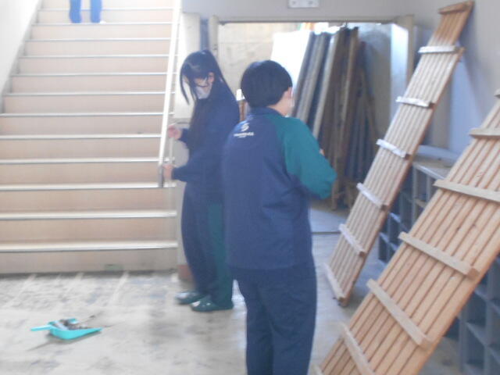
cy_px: 188
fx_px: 722
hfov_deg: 38.2
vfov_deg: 29.1
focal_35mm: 50
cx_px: 250
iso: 800
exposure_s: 1/6
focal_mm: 8.8
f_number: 4.5
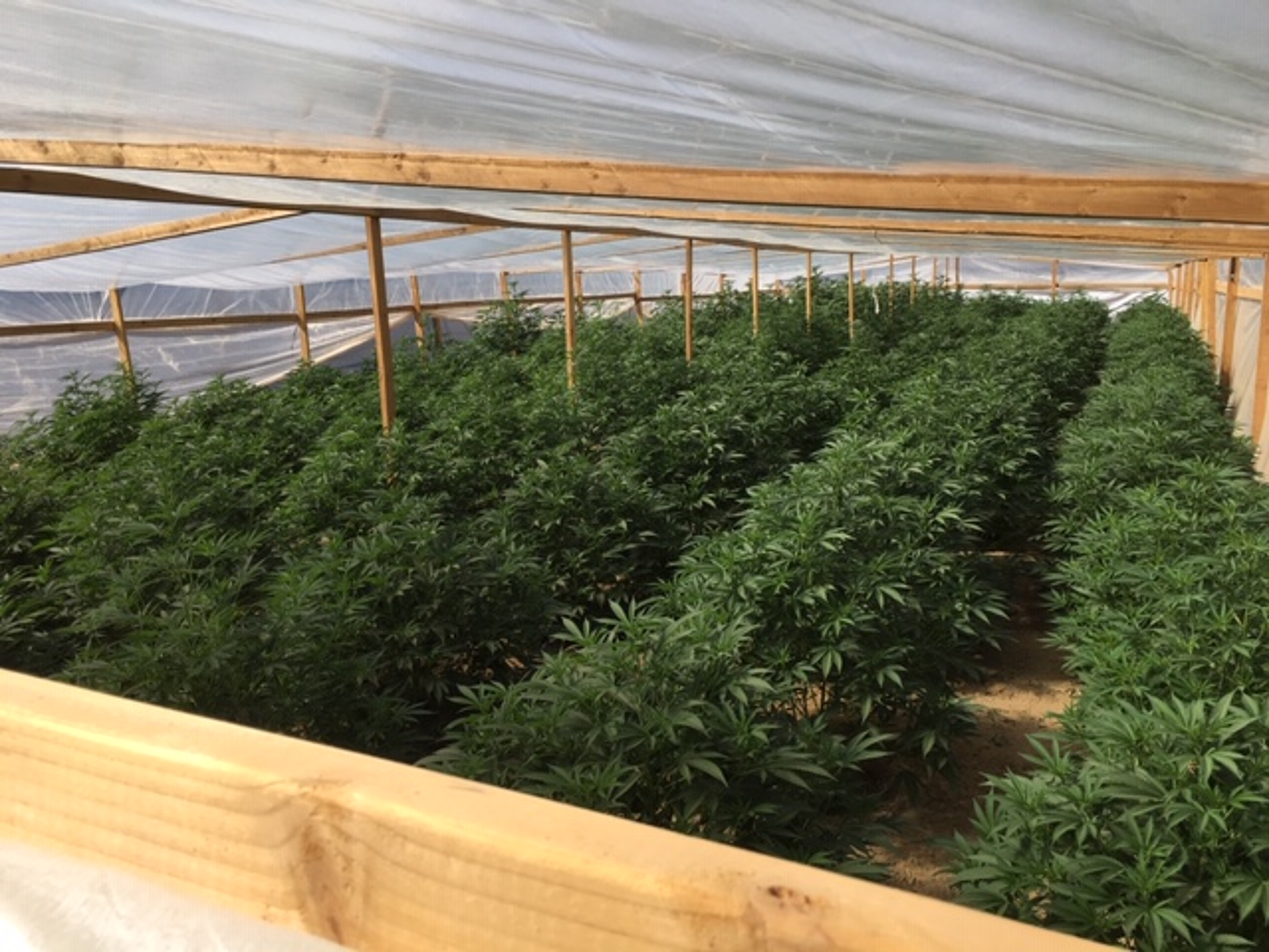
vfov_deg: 48.2
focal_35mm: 29
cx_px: 634
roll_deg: +2.6
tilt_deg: -8.0
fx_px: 1063
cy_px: 476
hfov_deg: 61.7
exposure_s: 1/1304
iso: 25
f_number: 2.2
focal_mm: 4.15
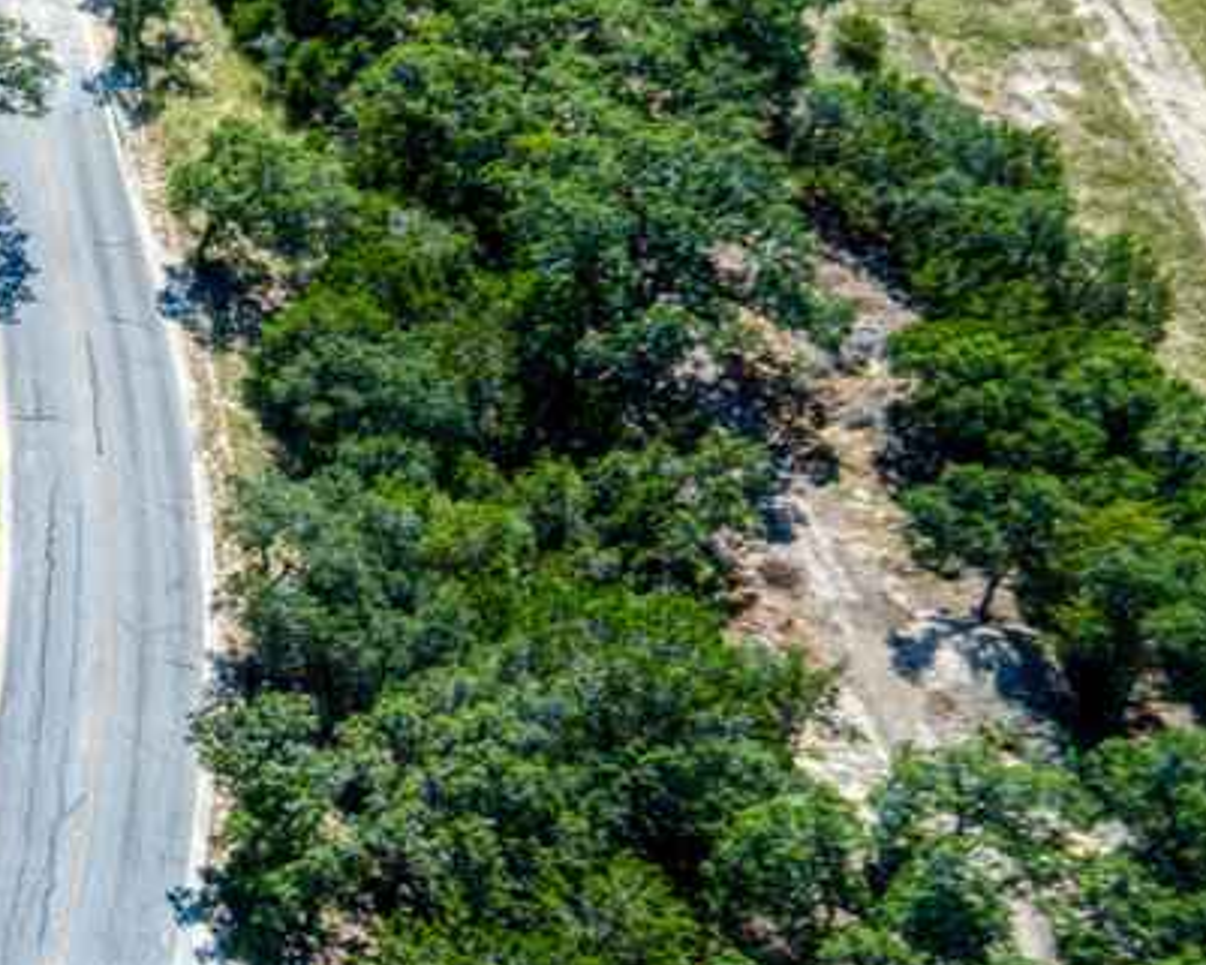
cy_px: -162
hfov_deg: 16.5
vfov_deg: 16.3
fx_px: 3249
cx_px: -1150
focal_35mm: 91
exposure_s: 1/160
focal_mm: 8.8
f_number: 4
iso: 100
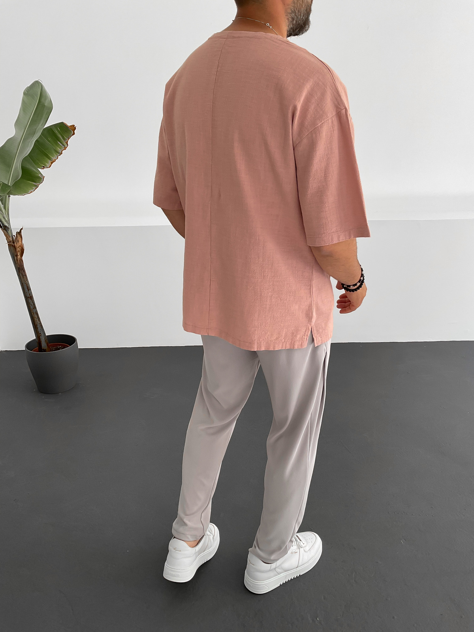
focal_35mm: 29
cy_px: 316
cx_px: 237
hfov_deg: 48.2
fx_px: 529
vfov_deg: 61.7
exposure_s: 1/120
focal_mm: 3
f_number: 1.8
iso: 25
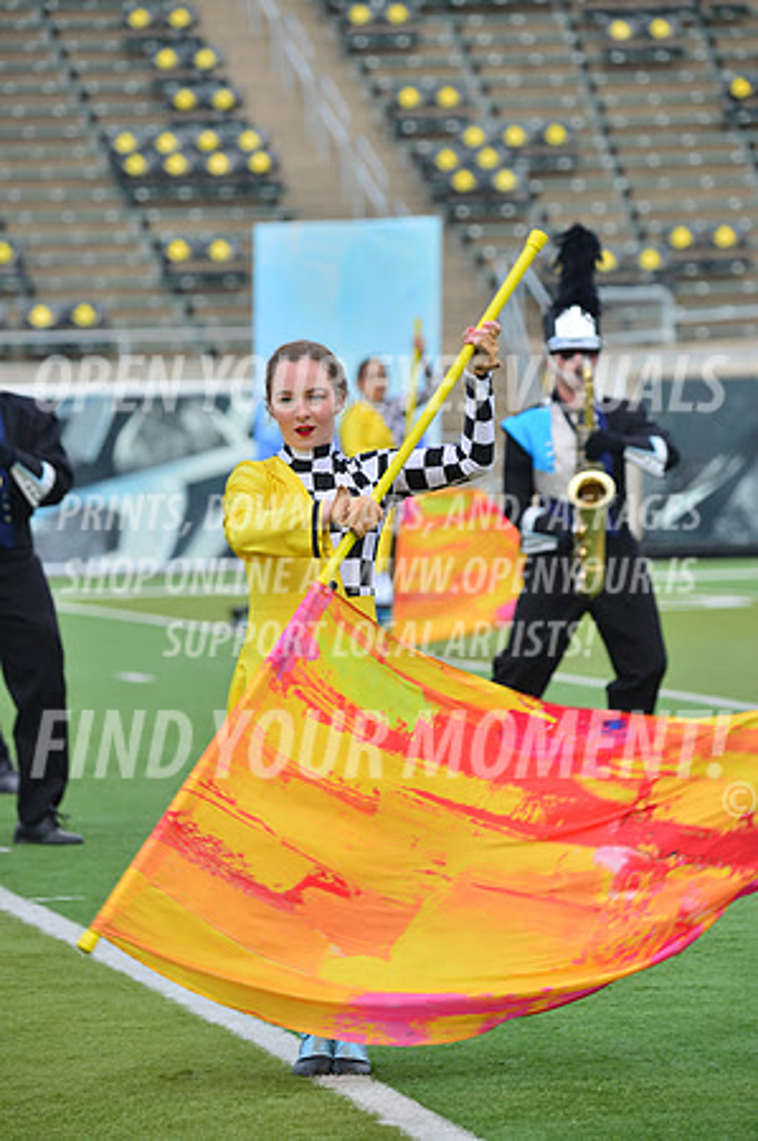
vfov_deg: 9.8
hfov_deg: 6.5
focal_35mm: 210
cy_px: 570
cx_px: 379
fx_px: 6647
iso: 200
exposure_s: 1/800
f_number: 5.6
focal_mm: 210
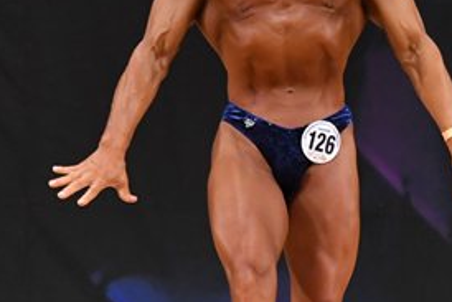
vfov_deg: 1.8
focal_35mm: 763
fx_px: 9585
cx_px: 261
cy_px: 116
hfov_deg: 2.7
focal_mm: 180
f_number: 5.6
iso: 3200
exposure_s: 1/400
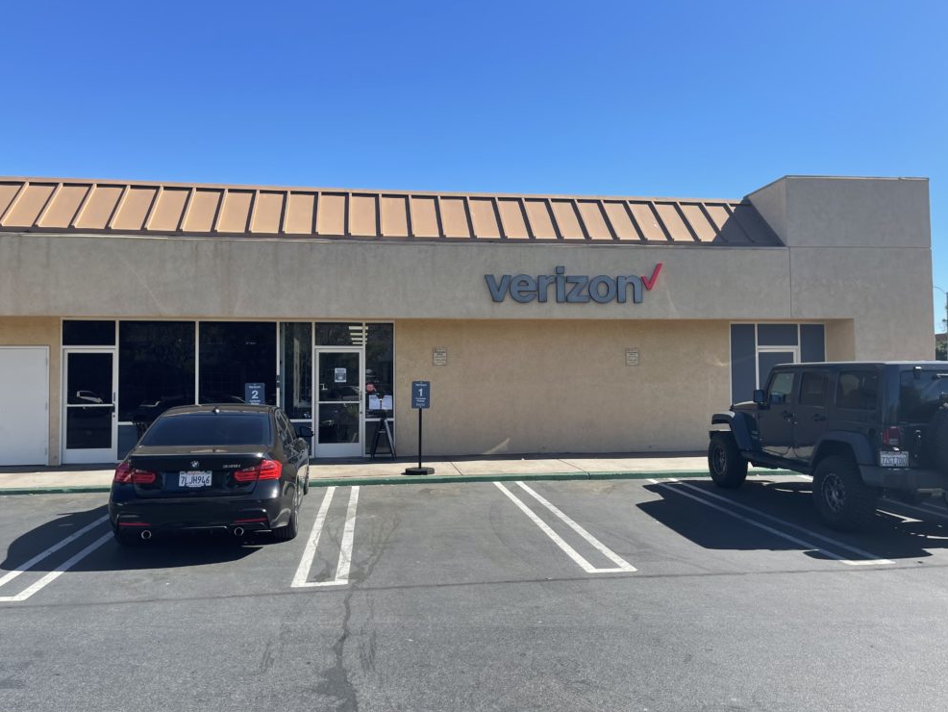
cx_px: 475
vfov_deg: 51.4
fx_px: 740
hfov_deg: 65.3
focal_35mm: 27
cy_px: 352
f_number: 1.6
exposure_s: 1/2247
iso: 32
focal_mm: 5.1
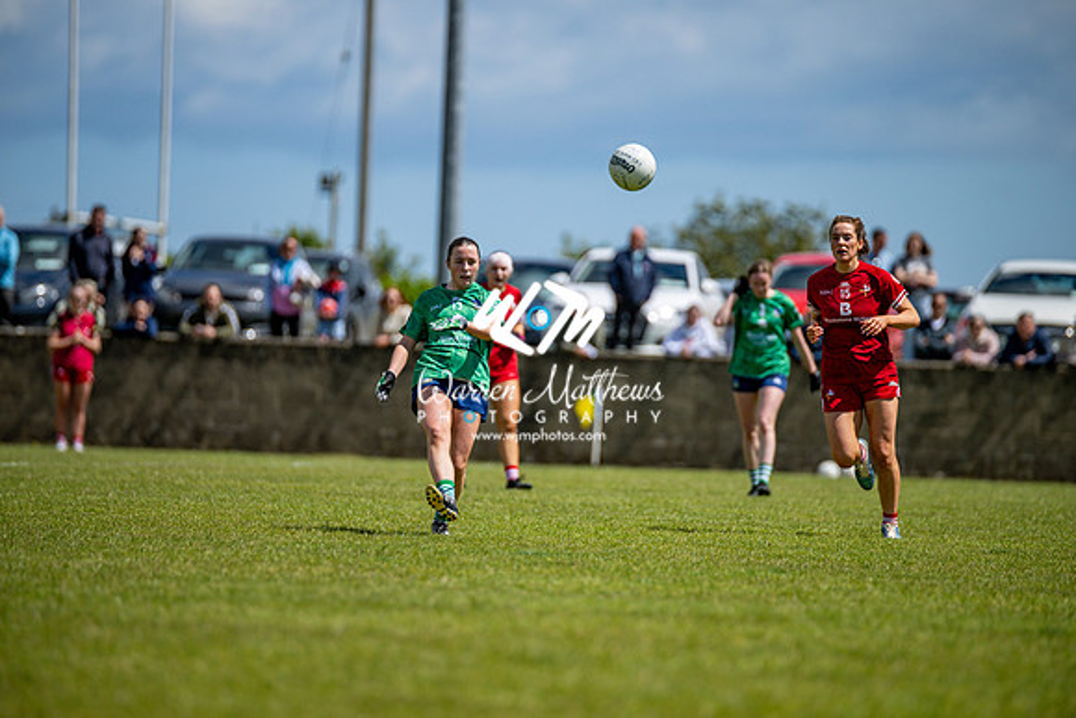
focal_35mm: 300
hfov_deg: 6.9
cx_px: 538
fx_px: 8968
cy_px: 359
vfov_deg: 4.6
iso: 110
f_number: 2.8
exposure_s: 1/6400
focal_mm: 300
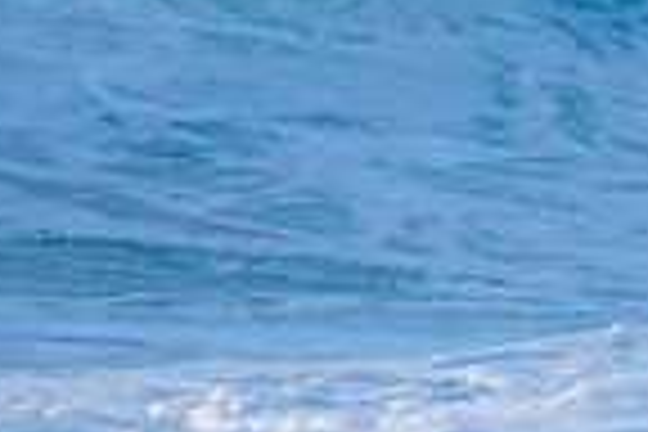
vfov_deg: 0.6
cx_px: 871
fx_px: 44421
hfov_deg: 0.8
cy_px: -391
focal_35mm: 2468
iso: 900
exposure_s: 1/2000
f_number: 5.6
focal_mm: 500
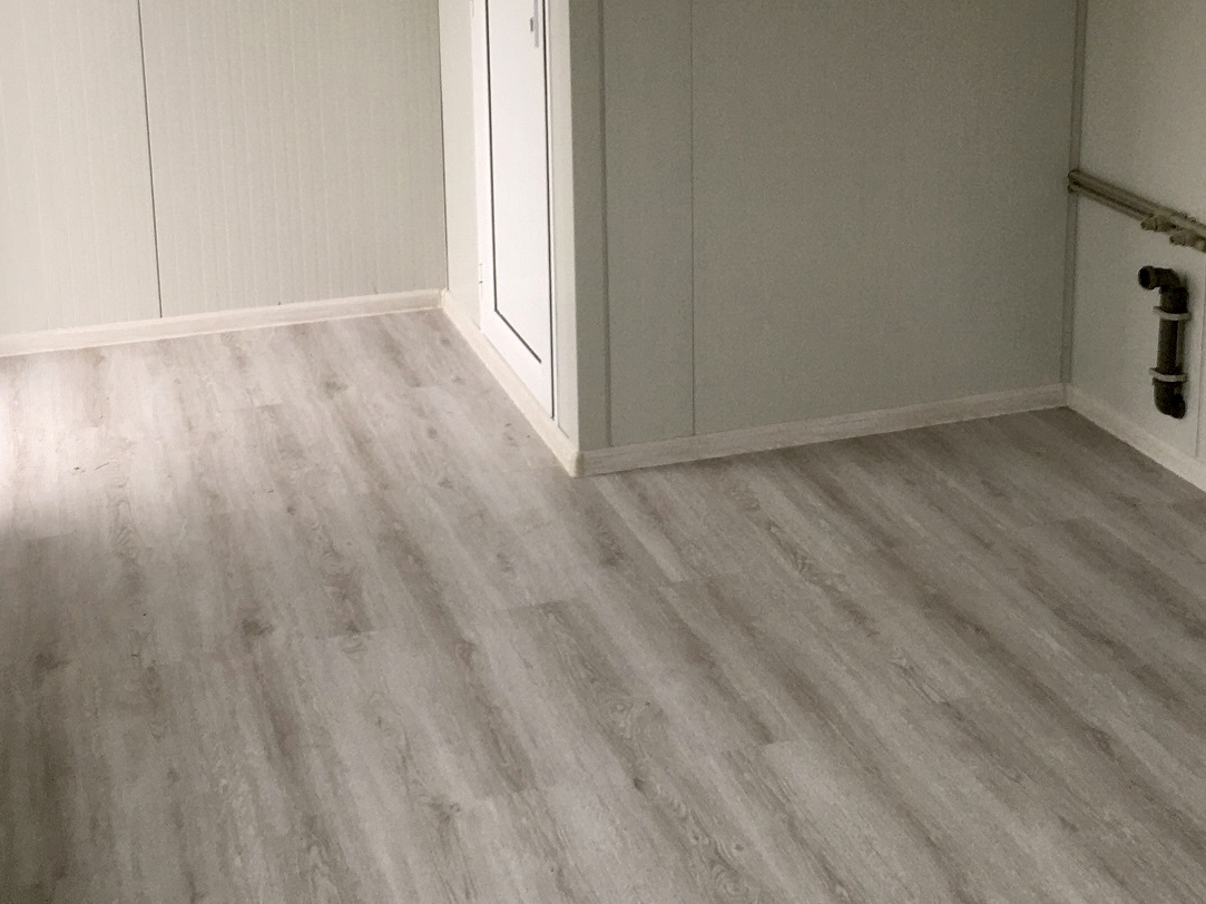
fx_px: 1881
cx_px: 581
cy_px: 166
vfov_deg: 26.5
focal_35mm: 54
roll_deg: +0.3
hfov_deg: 35.5
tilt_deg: -15.0
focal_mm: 4.15
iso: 32
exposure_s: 1/50
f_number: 2.2
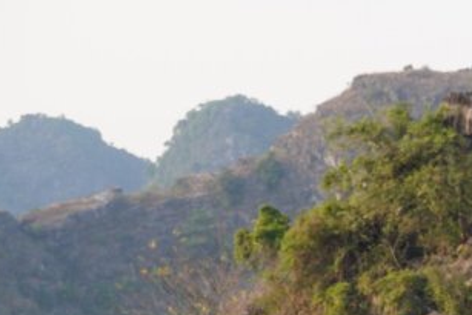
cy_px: 595
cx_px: 878
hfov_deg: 6.4
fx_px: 4106
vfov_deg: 4.3
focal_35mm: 313
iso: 100
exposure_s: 1/160
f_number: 5
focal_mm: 50
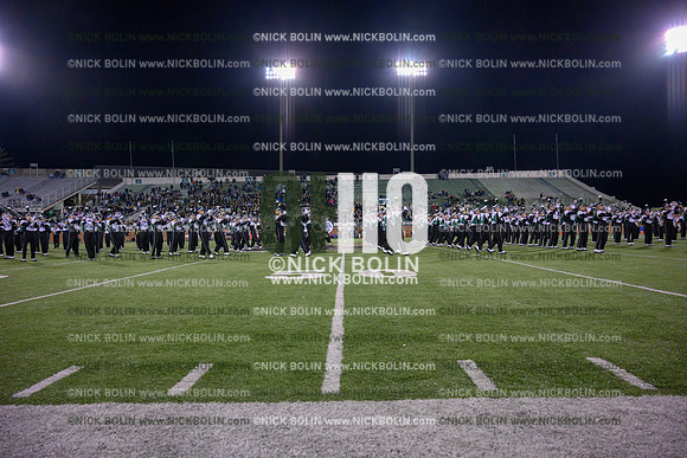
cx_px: 344
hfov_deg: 73.7
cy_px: 229
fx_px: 458
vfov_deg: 53.2
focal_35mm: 24
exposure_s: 1/1000
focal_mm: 24
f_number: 4
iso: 5000
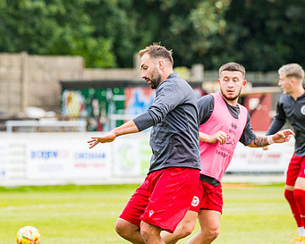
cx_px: 85
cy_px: 133
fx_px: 4108
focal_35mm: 455
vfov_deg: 3.4
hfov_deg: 4.3
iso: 400
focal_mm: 200
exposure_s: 1/1250
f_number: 4
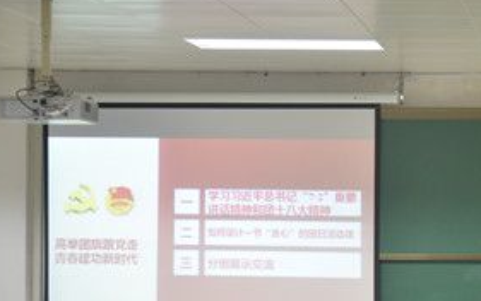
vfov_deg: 9.7
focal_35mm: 135
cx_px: 495
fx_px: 1771
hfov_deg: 15.2
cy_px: 222
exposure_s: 1/60
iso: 1000
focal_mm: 62
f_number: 4
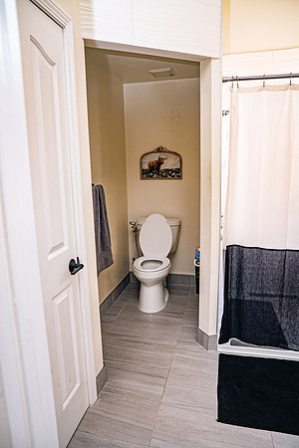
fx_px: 299
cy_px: 224
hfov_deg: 53.1
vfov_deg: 73.7
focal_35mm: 24
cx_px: 150
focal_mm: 24
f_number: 5.6
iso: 640
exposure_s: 1/100
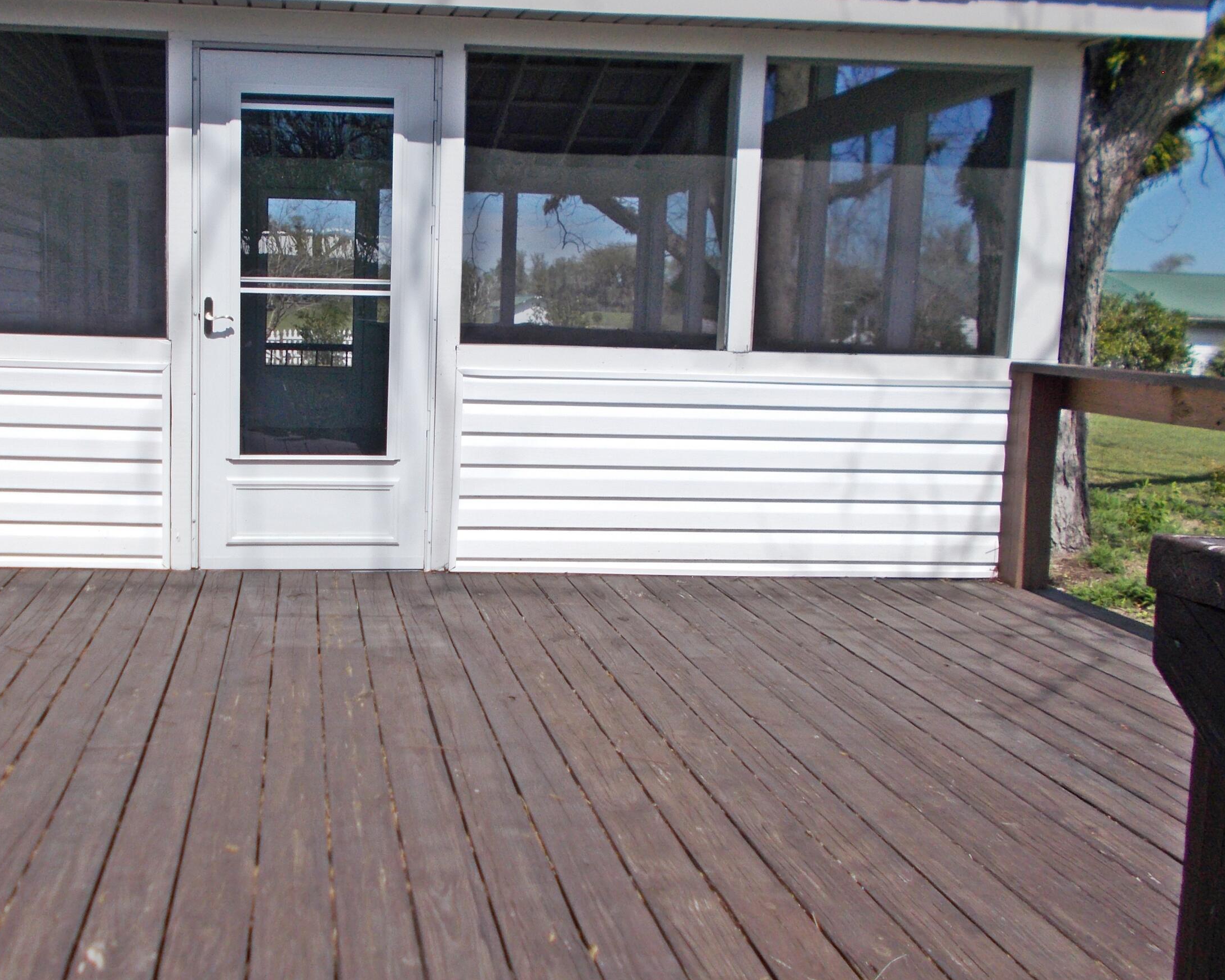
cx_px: 425
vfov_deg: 42.2
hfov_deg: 50.7
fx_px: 1269
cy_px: 452
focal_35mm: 35
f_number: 8
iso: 80
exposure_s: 1/320
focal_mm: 4.6
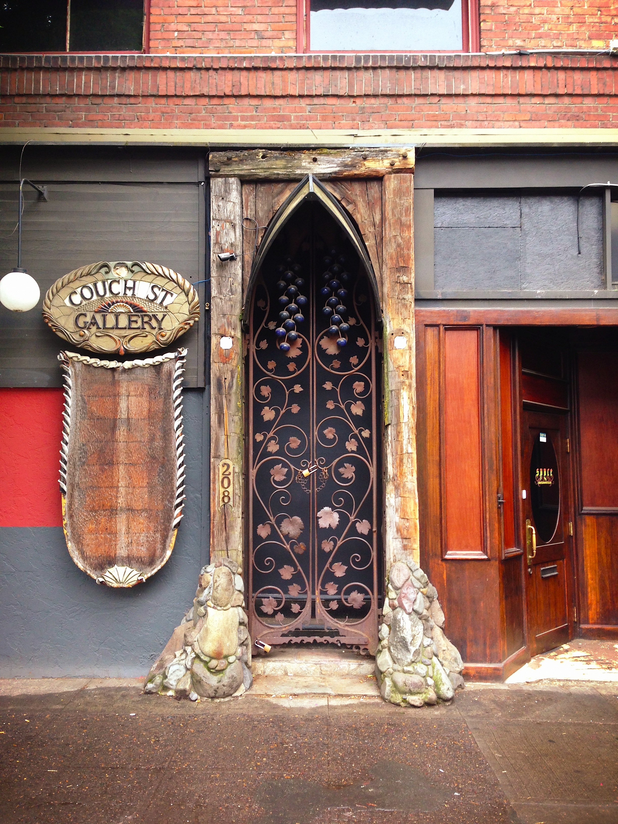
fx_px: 786
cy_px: 412
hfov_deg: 42.9
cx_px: 309
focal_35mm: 33
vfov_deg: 55.4
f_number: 2.4
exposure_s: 1/60
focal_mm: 4.13
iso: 64
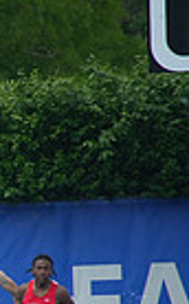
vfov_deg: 1.2
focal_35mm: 1715
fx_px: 14164
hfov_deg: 0.8
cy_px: 329
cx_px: -418
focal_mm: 400
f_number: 5.6
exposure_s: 1/1000
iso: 400
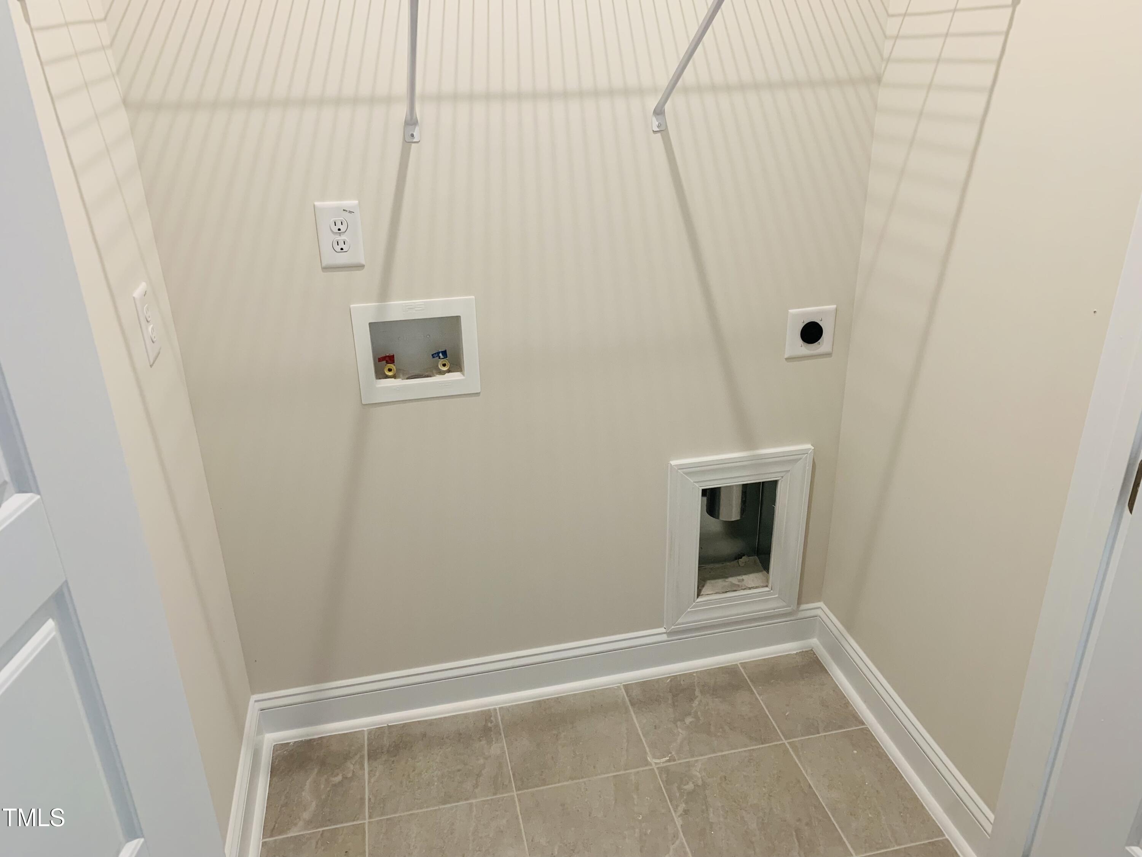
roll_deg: +1.7
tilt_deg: -23.4
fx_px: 858
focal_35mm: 26
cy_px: 428
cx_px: 571
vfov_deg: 53.1
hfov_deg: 67.3
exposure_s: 1/60
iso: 125
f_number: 1.8
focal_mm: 4.25
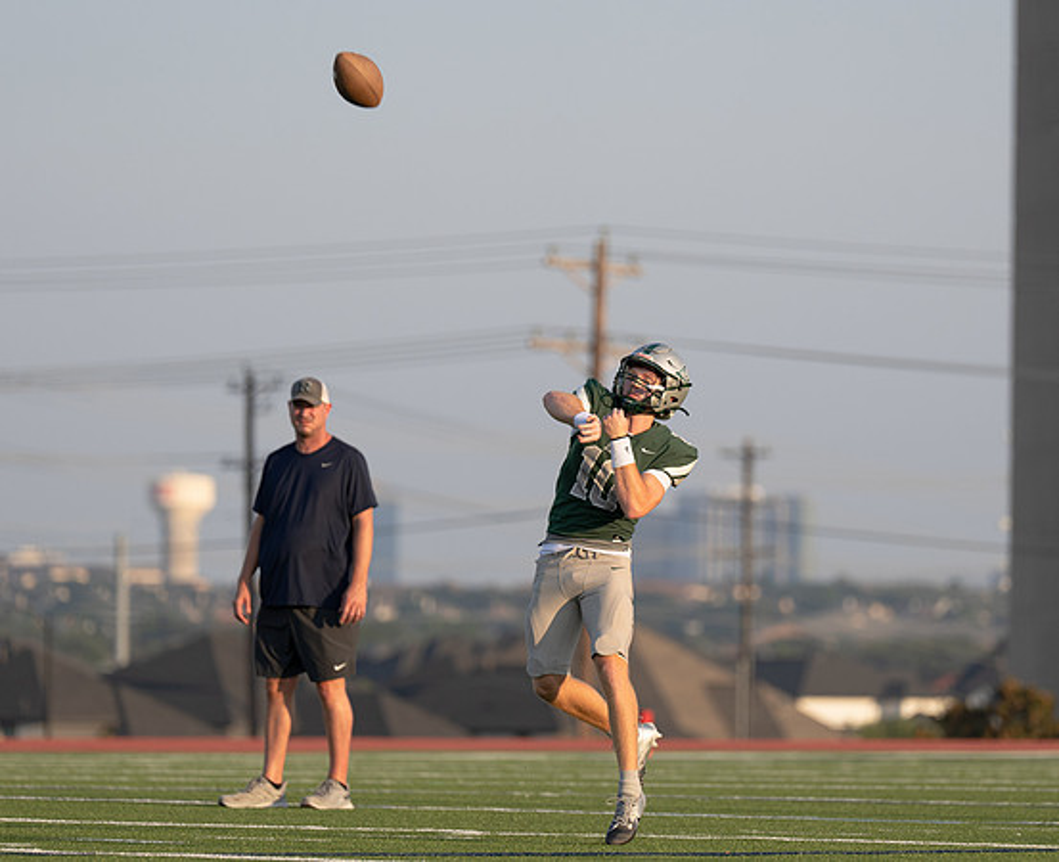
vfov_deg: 5.2
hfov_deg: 6.4
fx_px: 9528
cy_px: 486
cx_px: 577
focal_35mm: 302
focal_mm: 200
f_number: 2.8
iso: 100
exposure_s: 1/1250
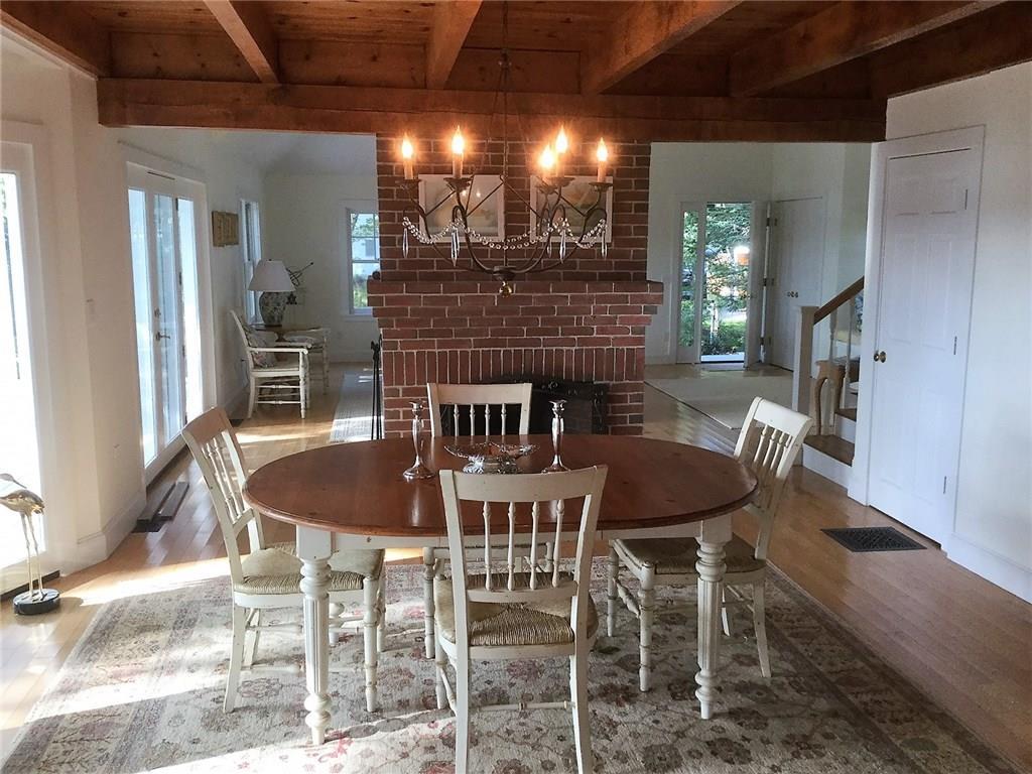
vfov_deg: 45.4
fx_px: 924
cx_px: 516
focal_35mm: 31
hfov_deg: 58.4
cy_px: 387
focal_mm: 3.3
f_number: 2.4
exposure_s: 1/30
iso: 32
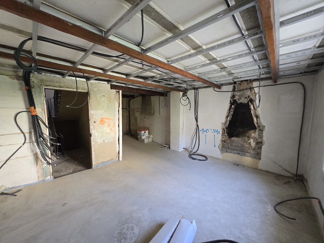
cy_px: 122
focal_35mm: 13
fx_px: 122
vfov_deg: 89.9
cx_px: 162
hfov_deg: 106.2
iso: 320
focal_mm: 1.7
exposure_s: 1/50
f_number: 2.2
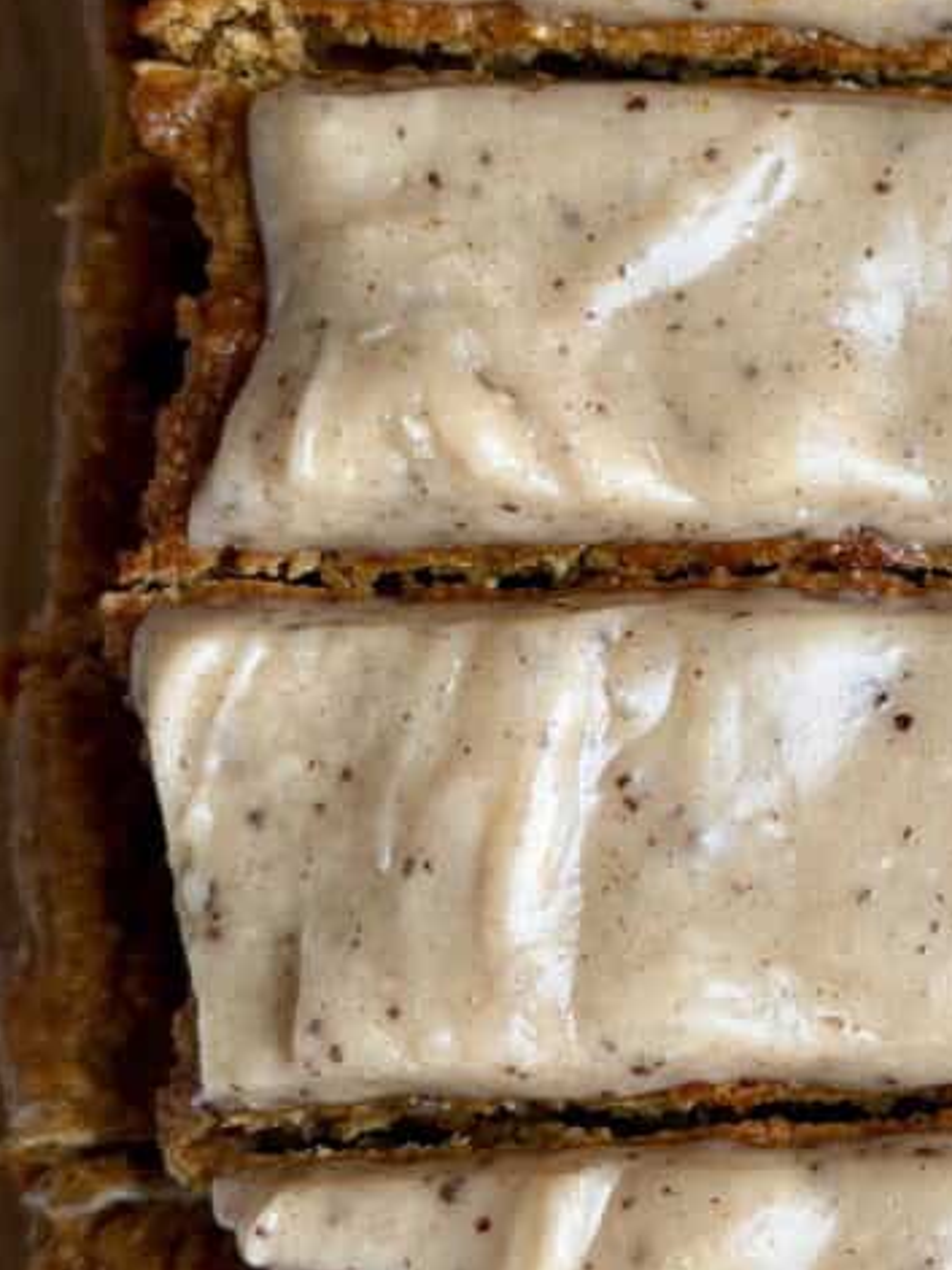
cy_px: 603
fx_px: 3632
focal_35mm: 99
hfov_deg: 14.7
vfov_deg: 19.8
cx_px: 957
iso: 100
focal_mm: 6.8
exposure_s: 1/77
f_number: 1.8
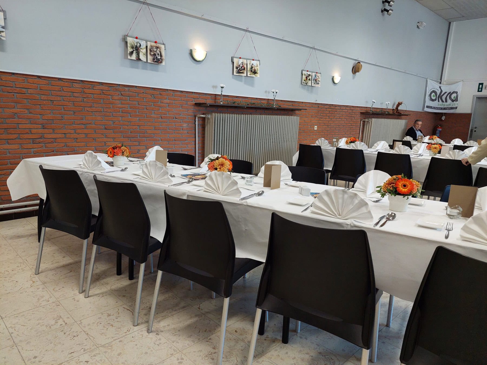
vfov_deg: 56.8
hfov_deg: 71.6
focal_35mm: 24
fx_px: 338
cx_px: 244
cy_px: 182
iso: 250
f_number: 1.8
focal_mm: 5.2
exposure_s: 1/50
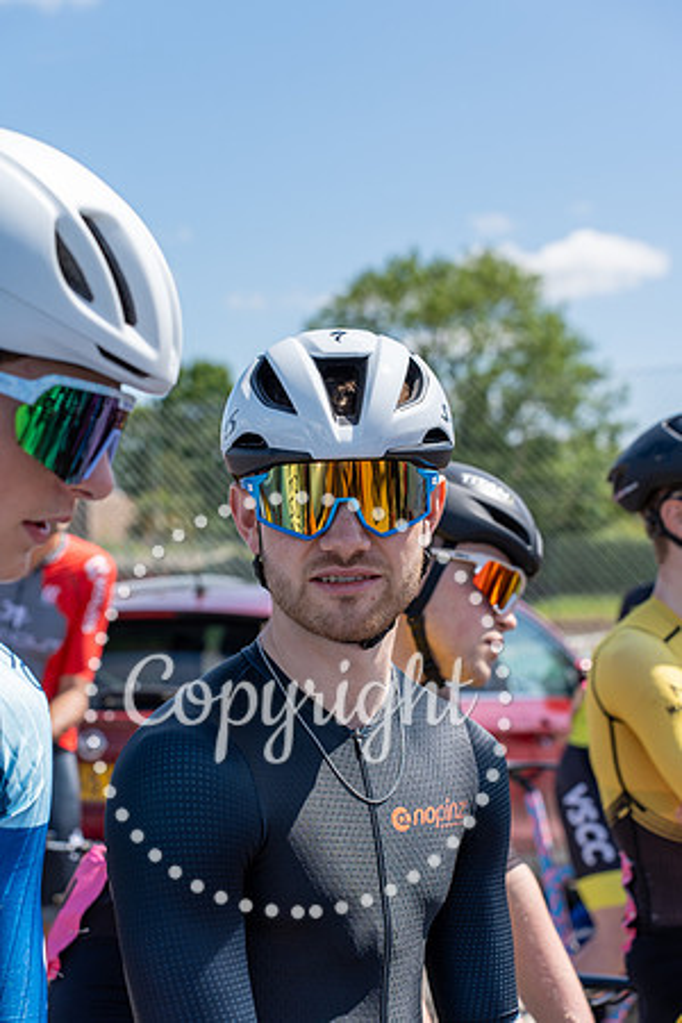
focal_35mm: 72
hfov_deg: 18.9
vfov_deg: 28.1
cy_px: 512
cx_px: 341
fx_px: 2046
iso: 100
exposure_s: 1/500
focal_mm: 72
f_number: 5.6
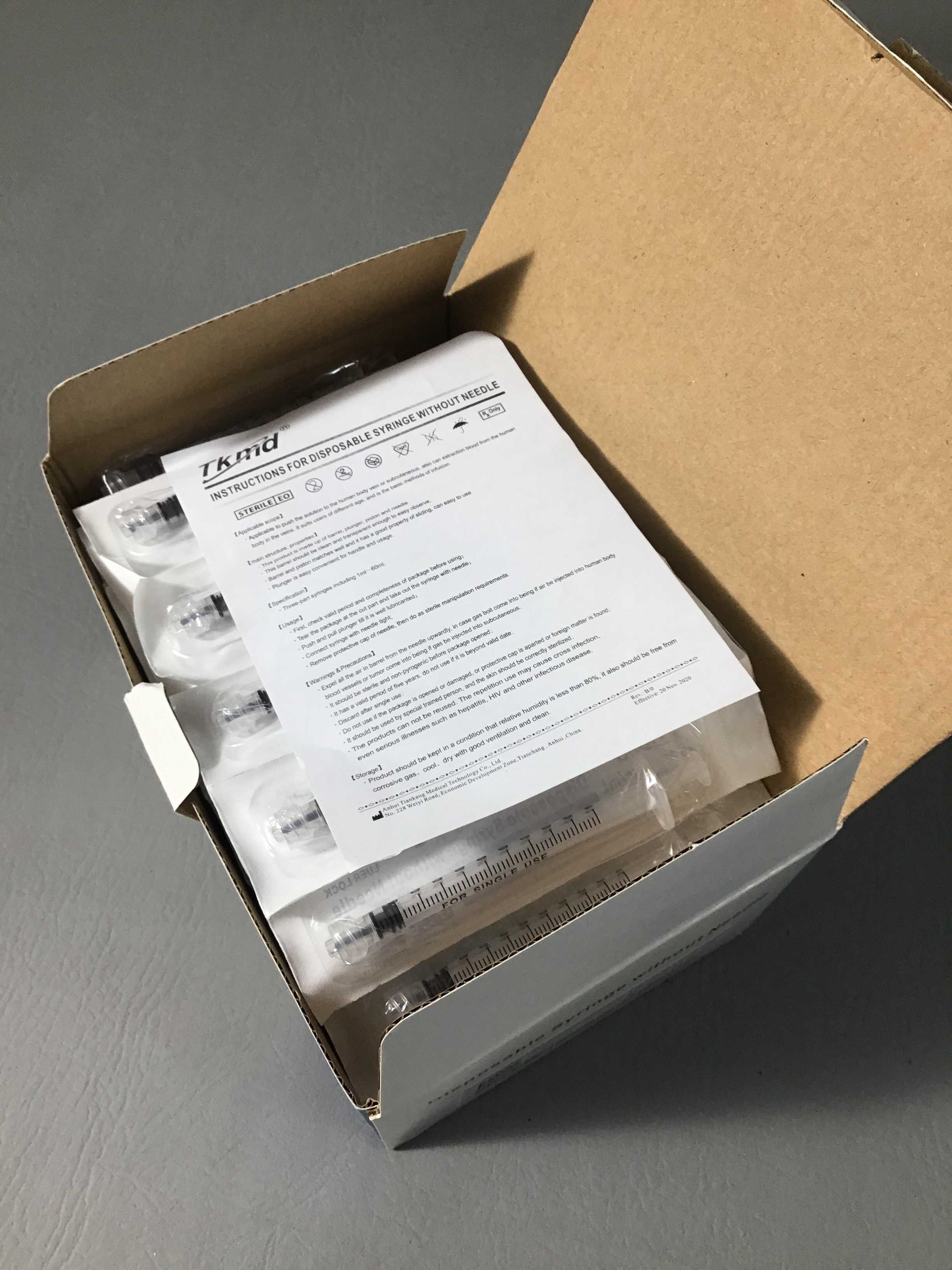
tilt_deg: -63.2
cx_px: 476
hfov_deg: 45.4
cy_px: 635
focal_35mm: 31
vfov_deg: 58.4
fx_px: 1137
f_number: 2.4
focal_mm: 3.3
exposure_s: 1/40
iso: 25
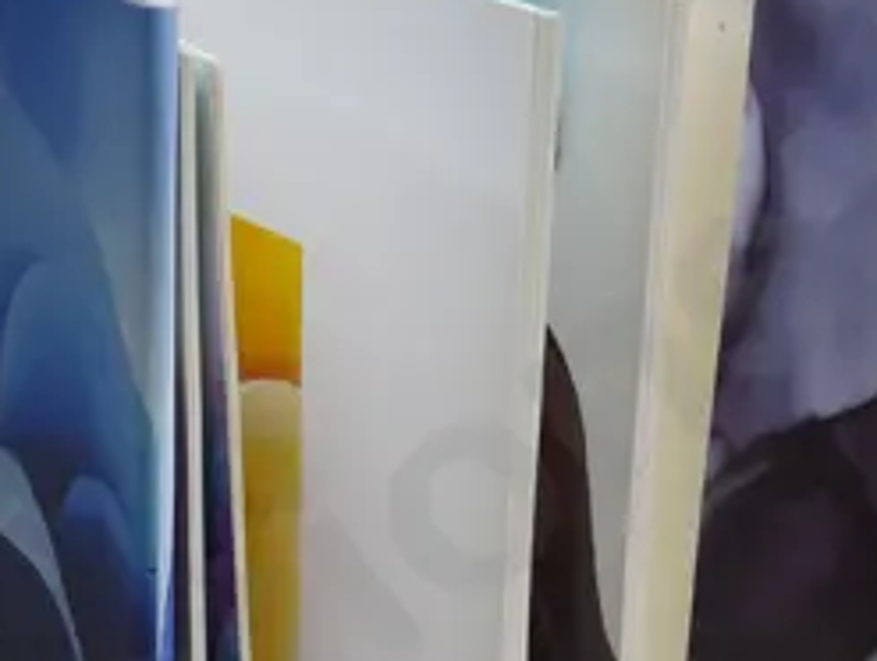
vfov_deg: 12.5
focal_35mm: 116
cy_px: 823
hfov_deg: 16.7
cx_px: 46
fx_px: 2943
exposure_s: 1/60
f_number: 3.5
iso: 400
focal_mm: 14
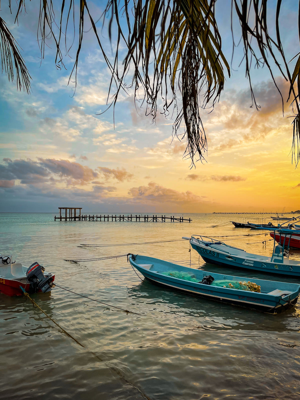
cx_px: 150
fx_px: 300
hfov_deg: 53.1
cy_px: 200
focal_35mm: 26
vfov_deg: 67.3
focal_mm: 5.1
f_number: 1.6
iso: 32
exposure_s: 1/450
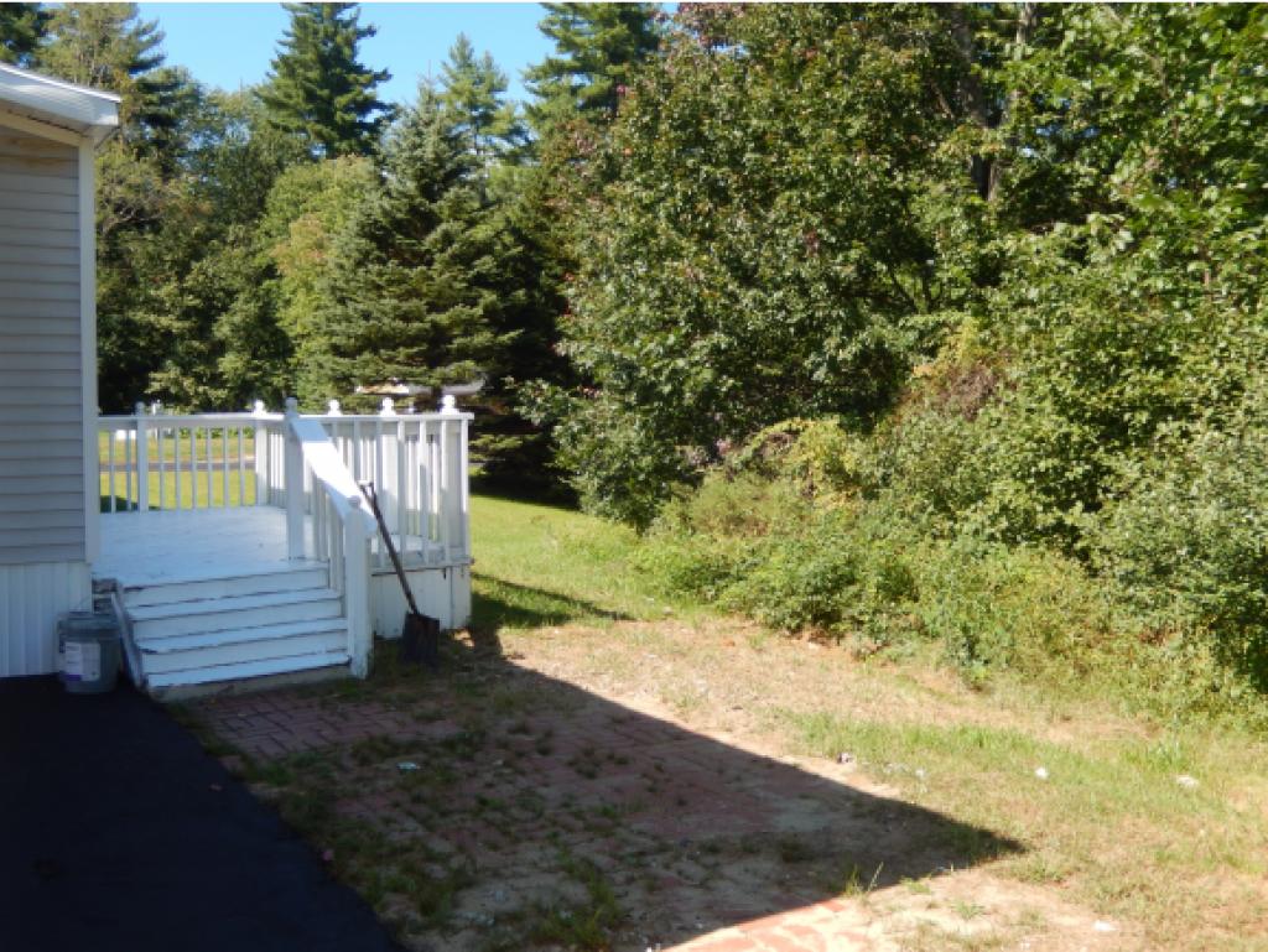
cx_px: 634
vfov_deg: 39.7
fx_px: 1319
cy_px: 476
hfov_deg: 51.3
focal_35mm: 36
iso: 125
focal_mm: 6.5
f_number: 4
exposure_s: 1/400
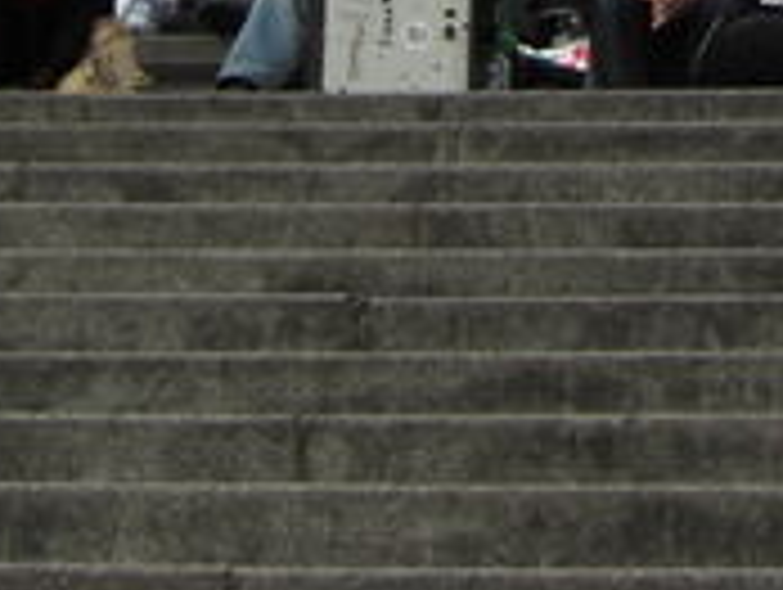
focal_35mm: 196
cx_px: 801
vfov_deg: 7.1
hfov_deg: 10.0
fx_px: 4440
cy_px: -871
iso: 80
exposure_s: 1/320
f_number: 4
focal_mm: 7.9
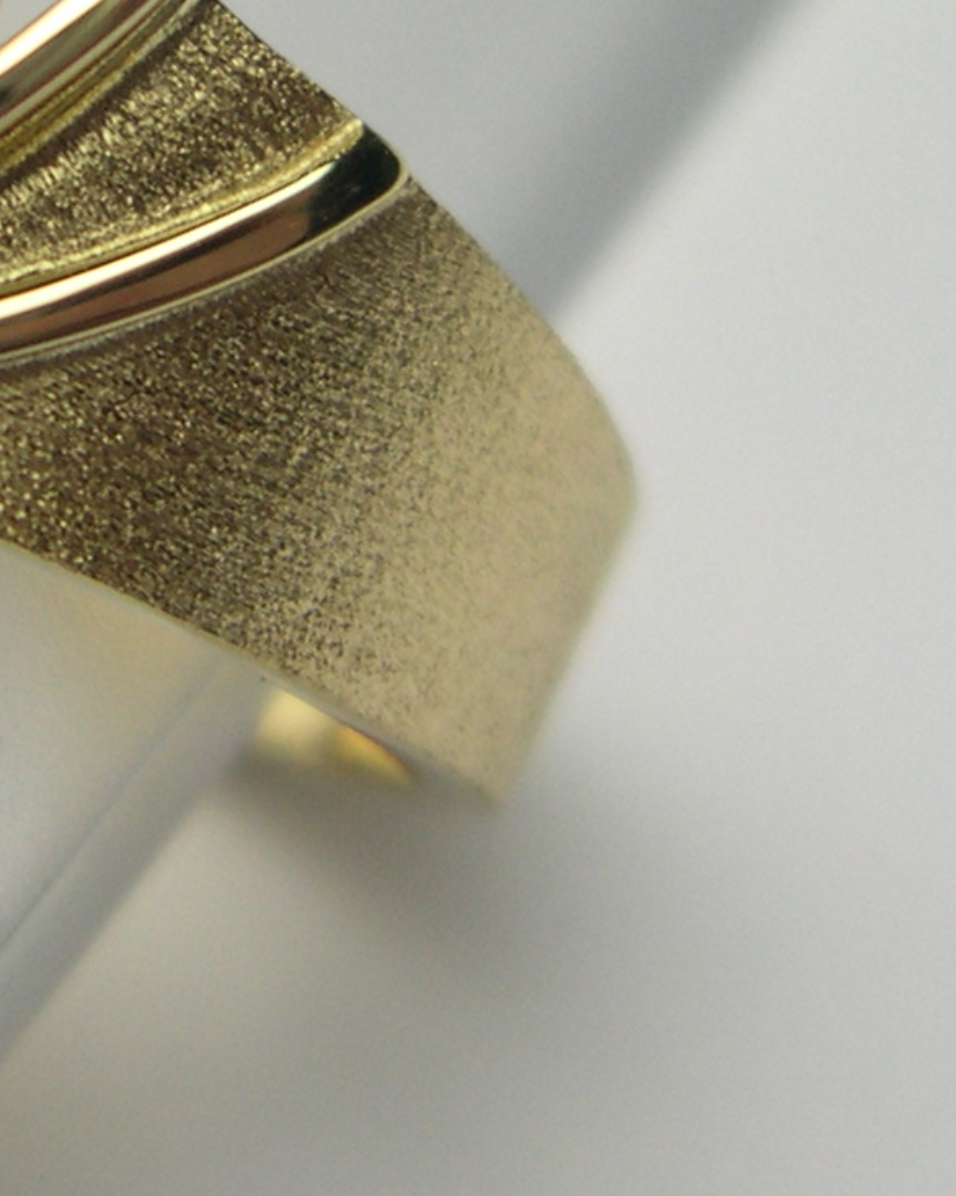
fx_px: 4069
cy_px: 147
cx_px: 122
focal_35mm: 115
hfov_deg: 13.3
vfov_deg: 16.5
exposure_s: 1/311
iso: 100
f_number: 2.8
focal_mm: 8
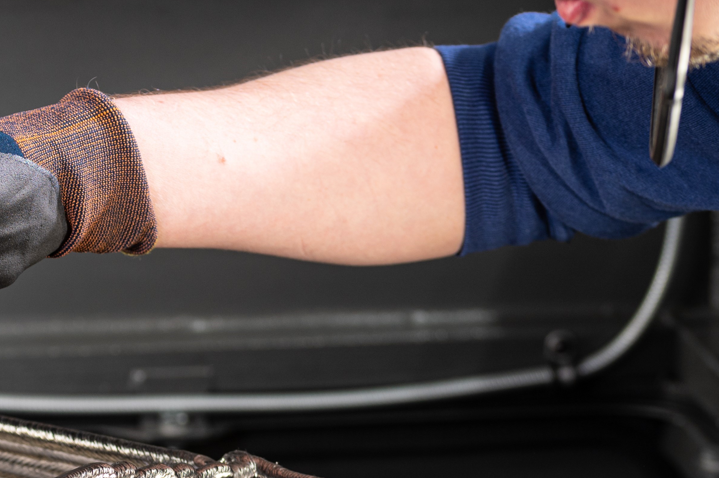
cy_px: 140
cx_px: 83
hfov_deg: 10.7
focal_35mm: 192
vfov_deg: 7.1
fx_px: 3832
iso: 200
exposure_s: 1/40
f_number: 5.6
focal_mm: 105
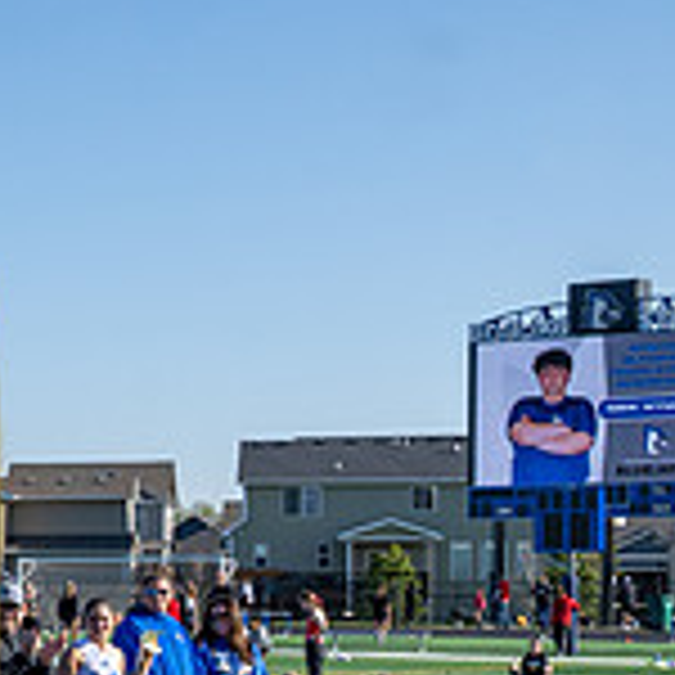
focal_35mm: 118
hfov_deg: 13.3
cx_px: -554
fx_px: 2603
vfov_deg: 14.6
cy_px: 652
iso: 100
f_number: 8
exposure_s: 1/400
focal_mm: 24
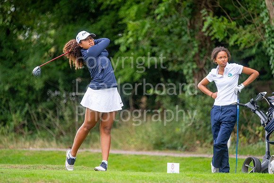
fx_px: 2284
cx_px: 137
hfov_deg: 6.9
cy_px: 92
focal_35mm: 300
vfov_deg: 4.6
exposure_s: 1/1600
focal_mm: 300
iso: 500
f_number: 4
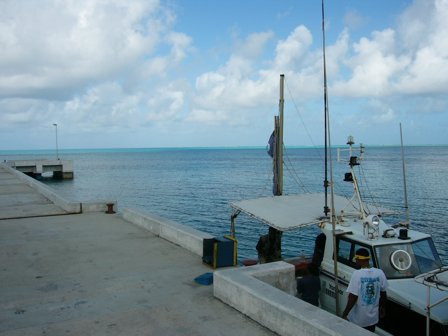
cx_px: 224
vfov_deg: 40.7
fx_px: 453
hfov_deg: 52.6
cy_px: 168
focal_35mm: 35
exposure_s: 1/200
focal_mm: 5.8
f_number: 8
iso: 50
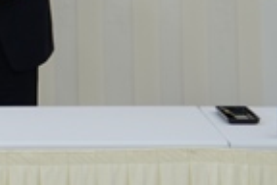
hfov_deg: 6.7
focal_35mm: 305
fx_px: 2347
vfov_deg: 4.5
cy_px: -154
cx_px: -123
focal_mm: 55
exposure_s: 1/13
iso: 100
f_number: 4.2
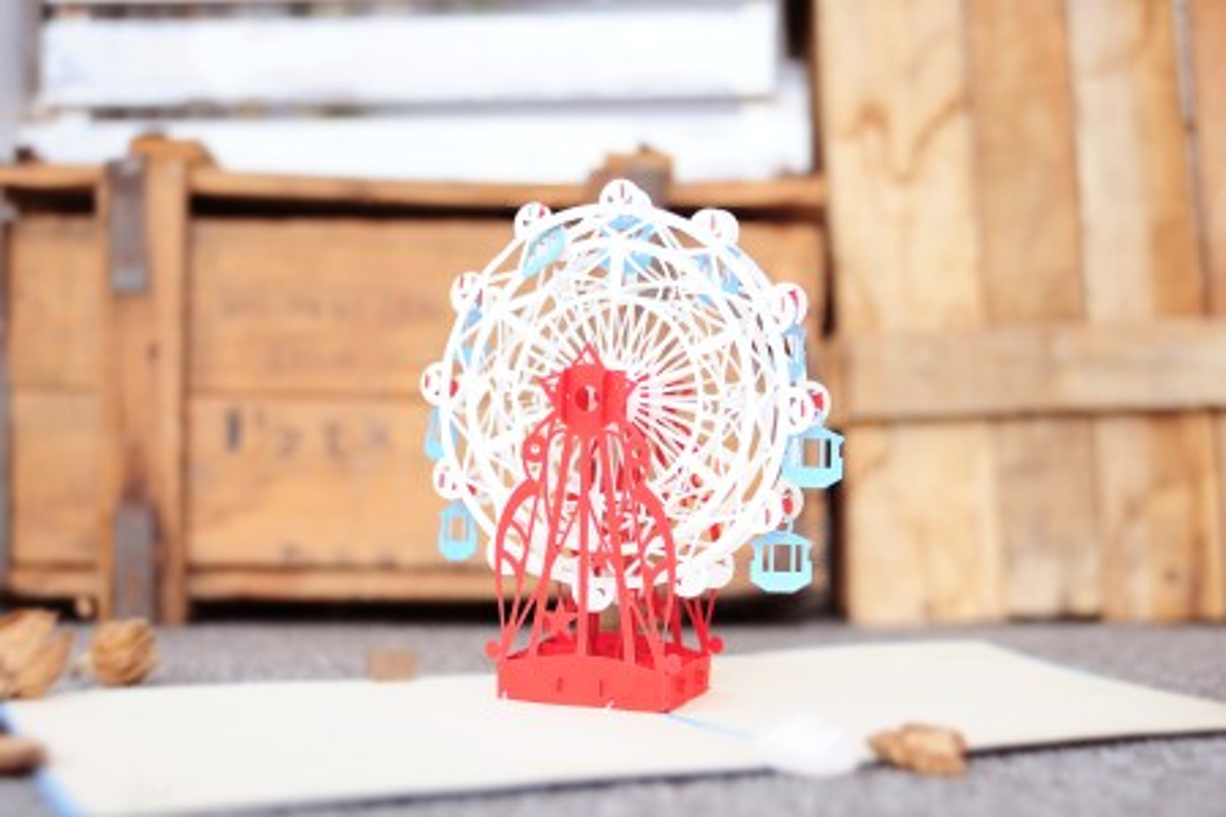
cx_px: 613
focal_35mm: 38
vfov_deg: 35.1
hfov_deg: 50.7
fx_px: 1294
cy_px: 408
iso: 640
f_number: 3.5
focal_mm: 38
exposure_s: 1/125
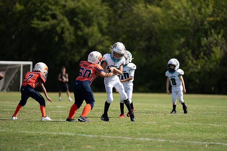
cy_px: 76
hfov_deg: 10.3
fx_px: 1261
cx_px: 114
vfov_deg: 6.9
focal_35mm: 200
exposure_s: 1/2500
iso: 160
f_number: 2.8
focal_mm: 200
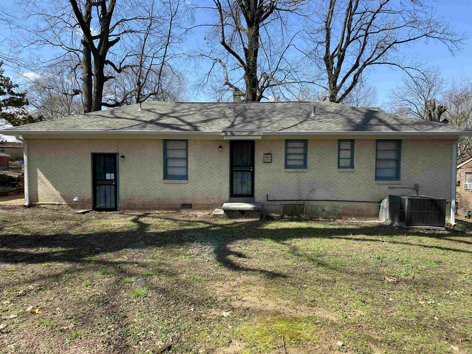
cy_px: 177
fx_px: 355
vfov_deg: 53.1
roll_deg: +0.4
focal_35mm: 26
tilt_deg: -3.7
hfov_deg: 67.3
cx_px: 236
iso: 32
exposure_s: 1/1258
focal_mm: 4.25
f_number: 1.8
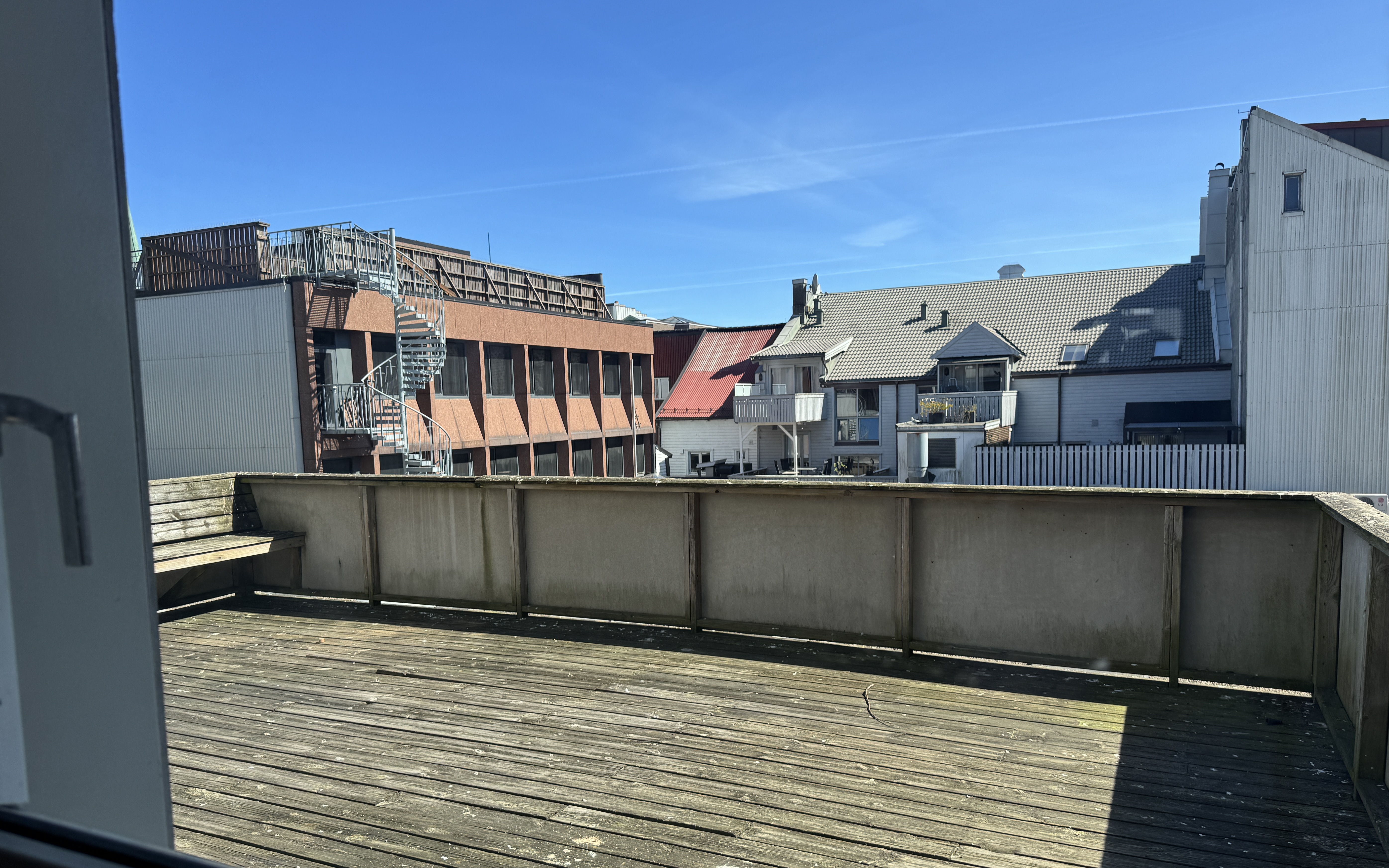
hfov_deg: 70.4
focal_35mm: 26
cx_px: 690
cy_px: 500
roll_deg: +2.0
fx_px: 984
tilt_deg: -5.0
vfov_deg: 47.4
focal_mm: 6.76
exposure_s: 1/2252
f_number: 1.78
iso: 80
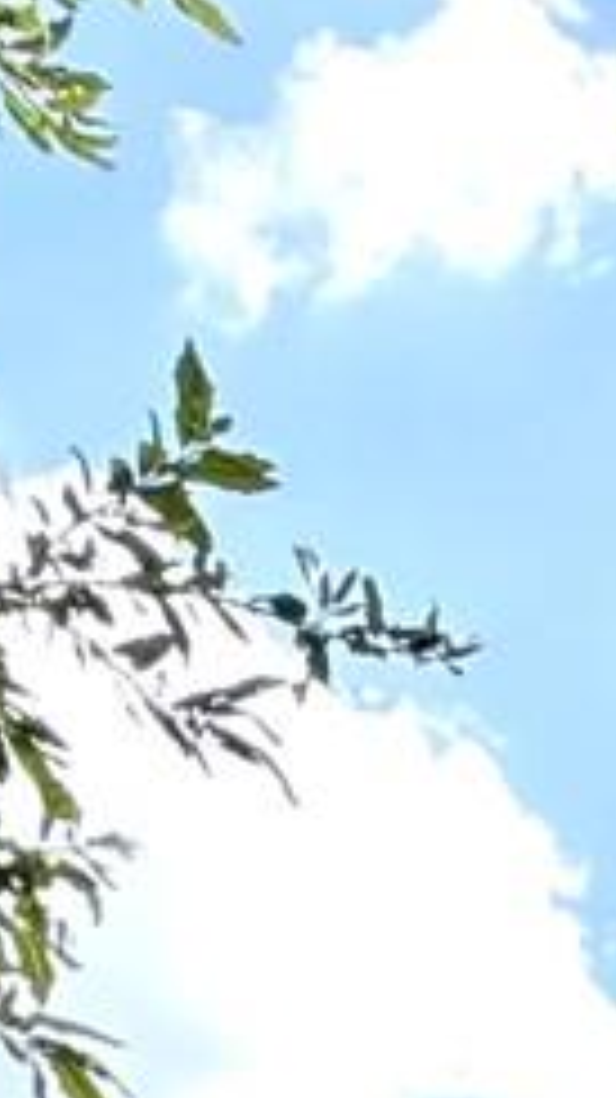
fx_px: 3722
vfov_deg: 12.2
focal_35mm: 128
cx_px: 1587
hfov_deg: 8.5
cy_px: 2871
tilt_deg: -3.4
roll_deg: +0.7
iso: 25
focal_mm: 2.22
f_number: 2.2
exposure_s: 1/770
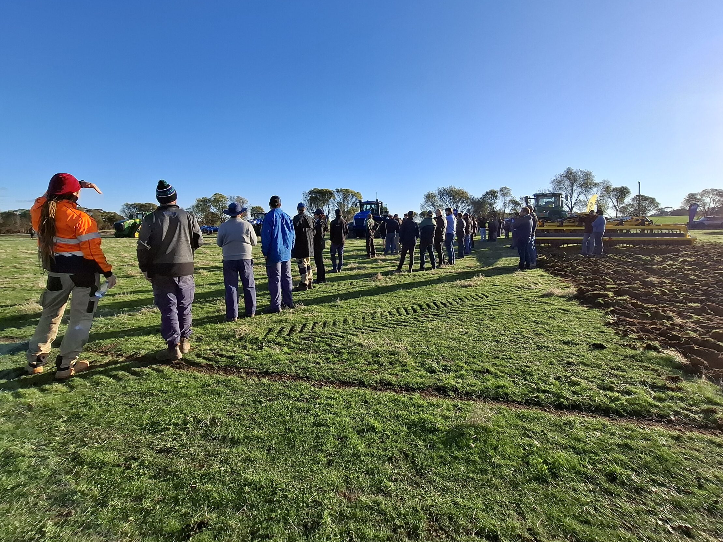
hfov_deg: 98.2
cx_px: 370
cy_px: 237
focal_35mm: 15
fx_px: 313
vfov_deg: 81.4
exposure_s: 1/1116
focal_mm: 1.74
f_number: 2.2
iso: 40
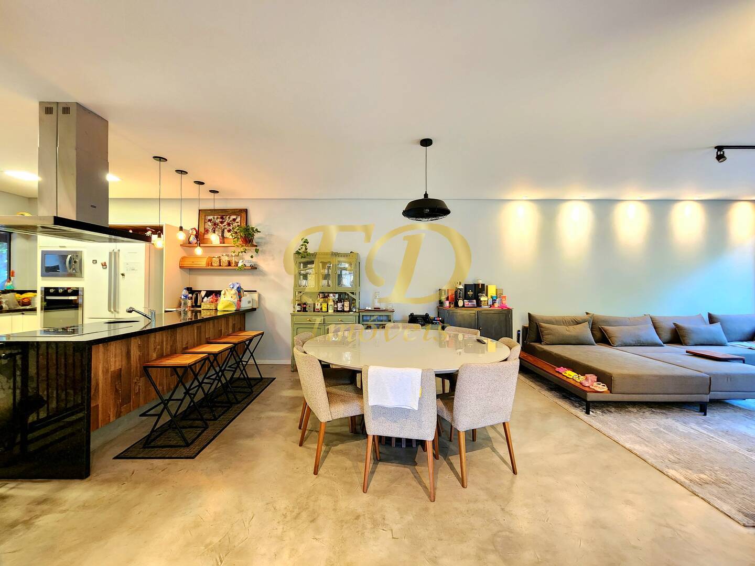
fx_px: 284
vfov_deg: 89.9
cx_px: 378
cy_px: 283
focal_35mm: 13
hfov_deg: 106.2
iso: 320
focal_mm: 2.2
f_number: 2.2
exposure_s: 1/30
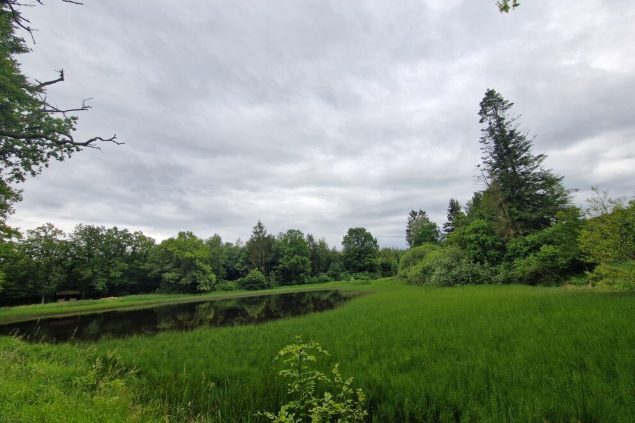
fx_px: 247
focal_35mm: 14
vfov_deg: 81.0
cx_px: 318
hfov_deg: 104.3
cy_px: 194
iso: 50
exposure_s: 1/340
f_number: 2.2
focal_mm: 2.2
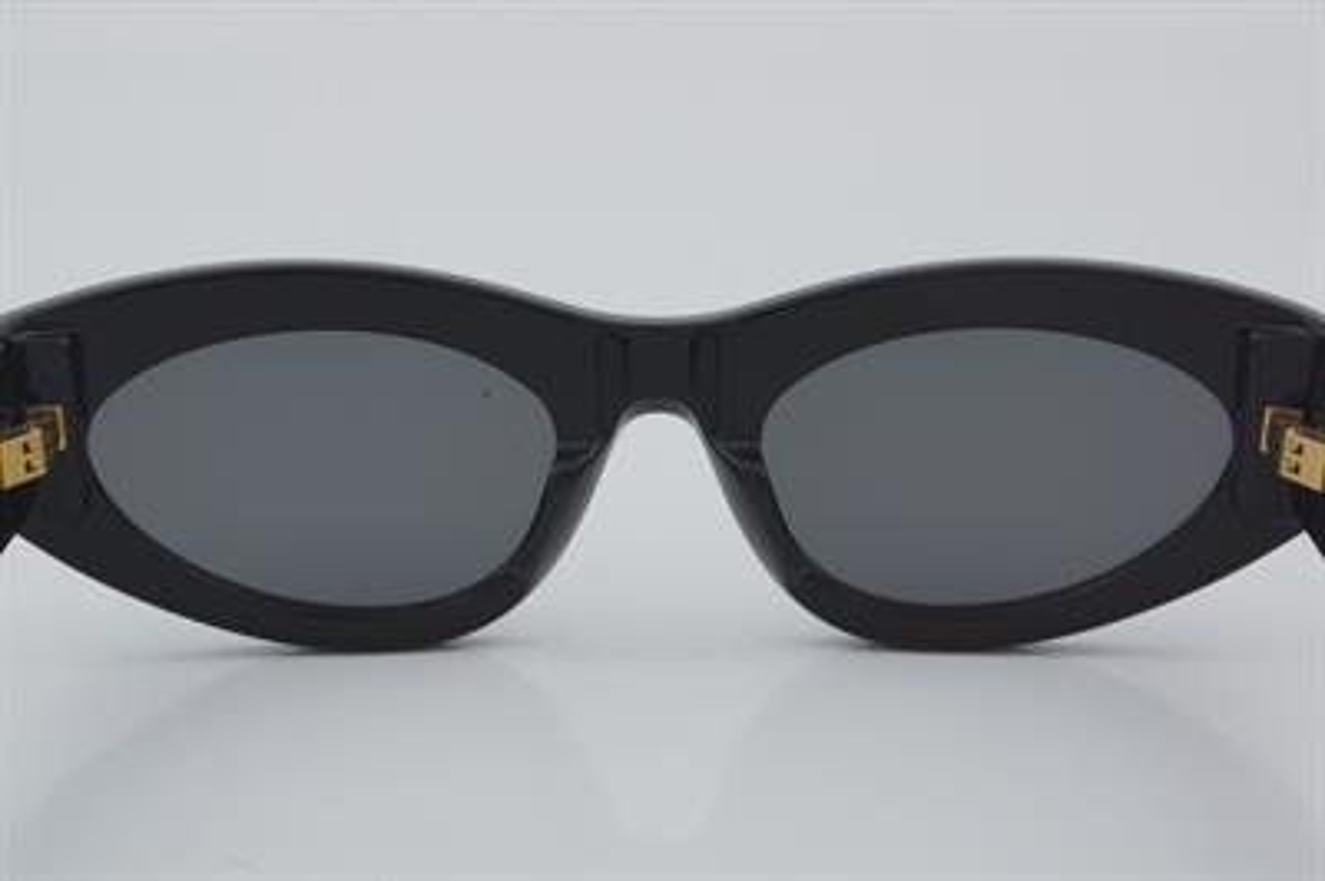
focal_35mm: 82
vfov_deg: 16.5
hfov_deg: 24.6
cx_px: 662
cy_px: 440
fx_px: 3034
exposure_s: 1/4
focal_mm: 55
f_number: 32
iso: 100
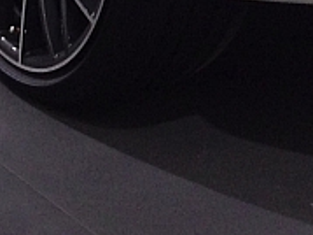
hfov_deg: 10.4
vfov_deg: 7.2
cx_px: 311
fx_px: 1708
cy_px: -404
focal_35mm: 189
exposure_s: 1/121
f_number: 2.4
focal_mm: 3.3
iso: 32
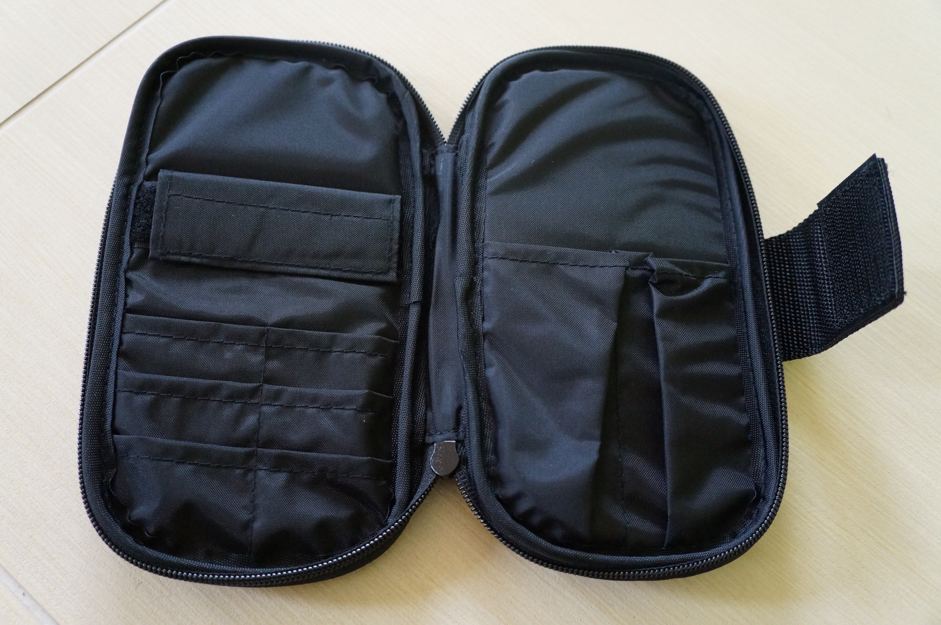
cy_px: 312
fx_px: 861
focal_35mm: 33
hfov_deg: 57.3
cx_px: 470
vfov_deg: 39.9
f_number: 4
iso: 3200
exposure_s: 1/100
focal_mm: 22
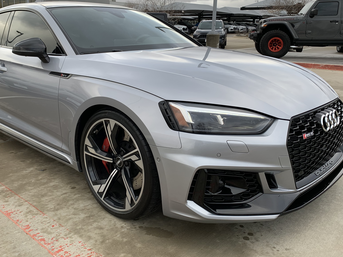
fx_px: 337
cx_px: 145
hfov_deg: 53.7
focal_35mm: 34
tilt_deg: -11.9
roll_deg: -1.0
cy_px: 103
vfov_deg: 41.6
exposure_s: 1/217
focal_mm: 4.25
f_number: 1.8
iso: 25
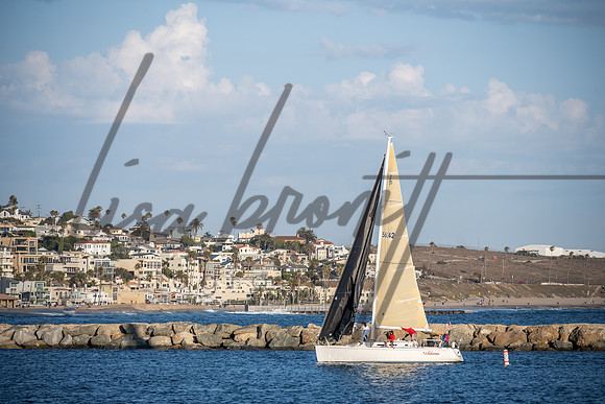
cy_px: 202
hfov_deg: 10.3
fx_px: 3362
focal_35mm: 200
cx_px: 302
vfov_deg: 6.9
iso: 320
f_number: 6.3
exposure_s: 1/1250
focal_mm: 200
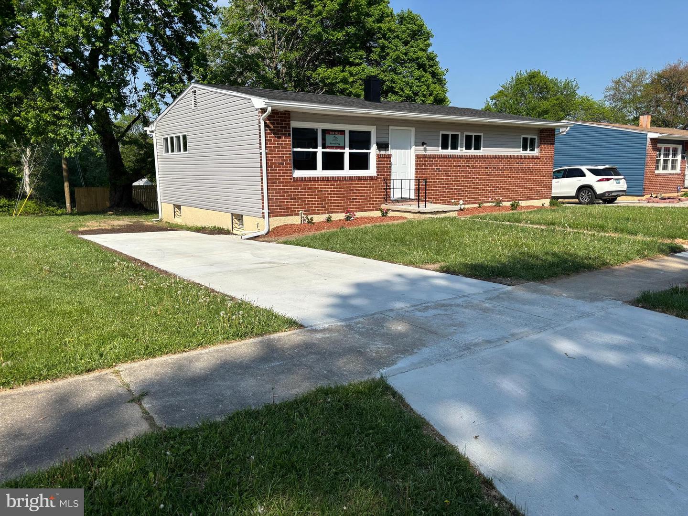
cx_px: 344
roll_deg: +0.2
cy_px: 258
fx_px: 517
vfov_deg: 53.1
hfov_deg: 67.3
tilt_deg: -9.2
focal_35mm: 26
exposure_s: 1/3650
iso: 50
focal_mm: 5.96
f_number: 1.6
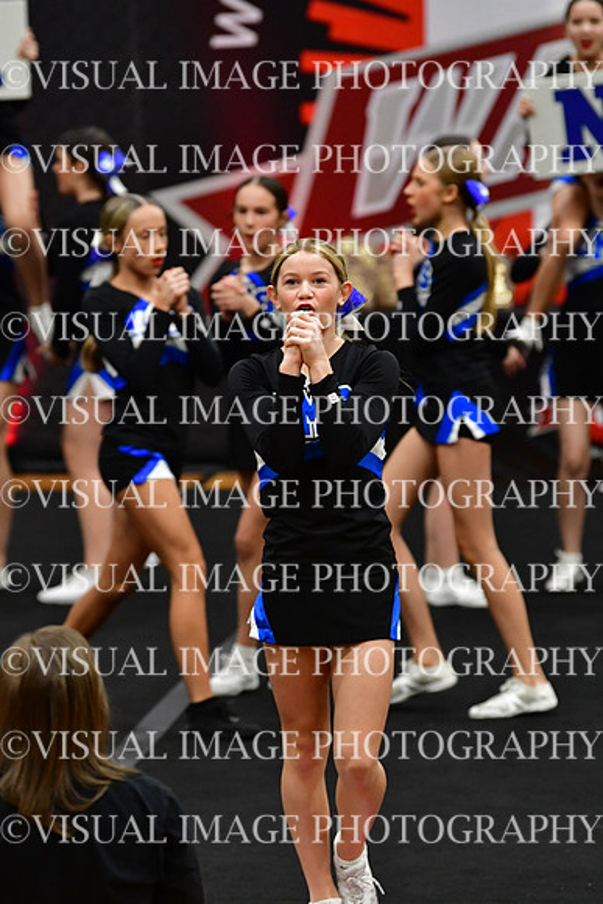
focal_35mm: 240
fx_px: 6026
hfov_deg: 5.7
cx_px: 302
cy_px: 452
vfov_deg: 8.6
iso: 4000
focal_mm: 160
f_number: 3.5
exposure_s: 1/500
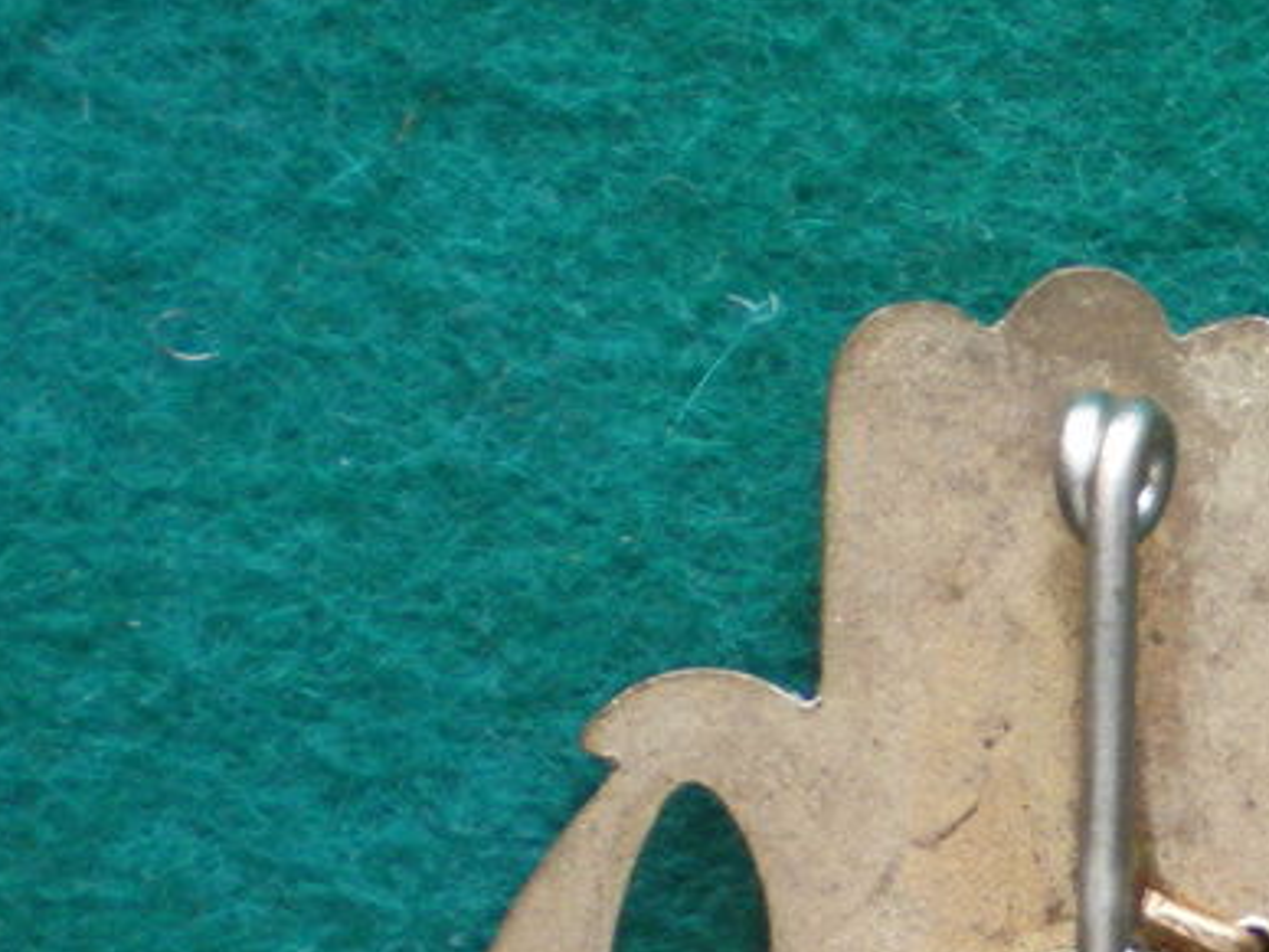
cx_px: 1096
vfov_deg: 14.7
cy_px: 1089
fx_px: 3593
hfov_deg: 19.7
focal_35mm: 98
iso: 250
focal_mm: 6.3
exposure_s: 1/50
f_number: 3.1
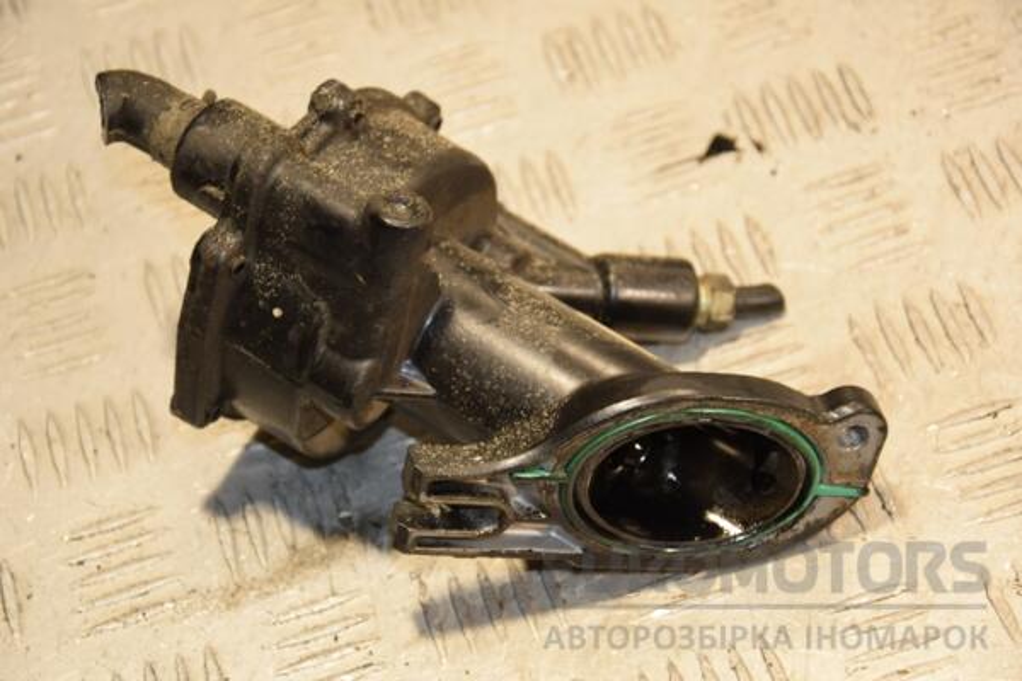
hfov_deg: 19.5
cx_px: 511
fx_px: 2981
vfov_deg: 13.0
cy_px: 340
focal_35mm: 105
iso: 800
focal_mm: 70
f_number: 5.3
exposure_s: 1/125
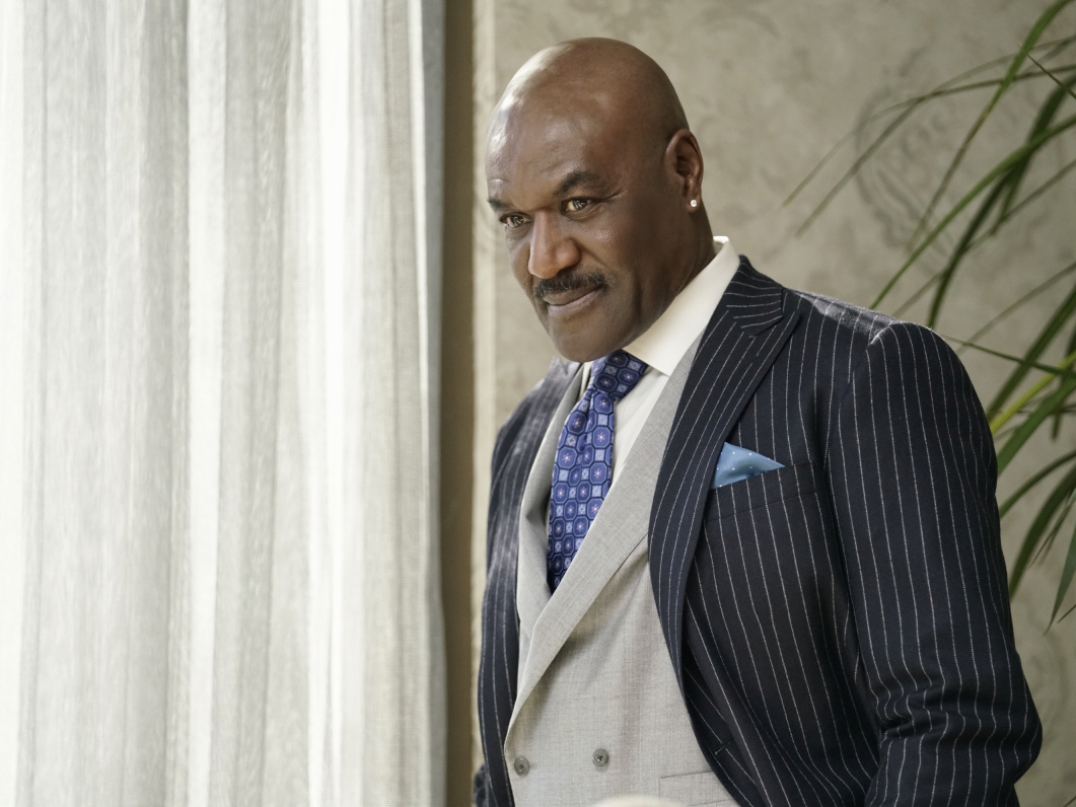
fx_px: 5782
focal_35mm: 186
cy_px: 405
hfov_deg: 10.6
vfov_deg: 8.0
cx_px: 589
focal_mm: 171
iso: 3200
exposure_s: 1/200
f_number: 3.2
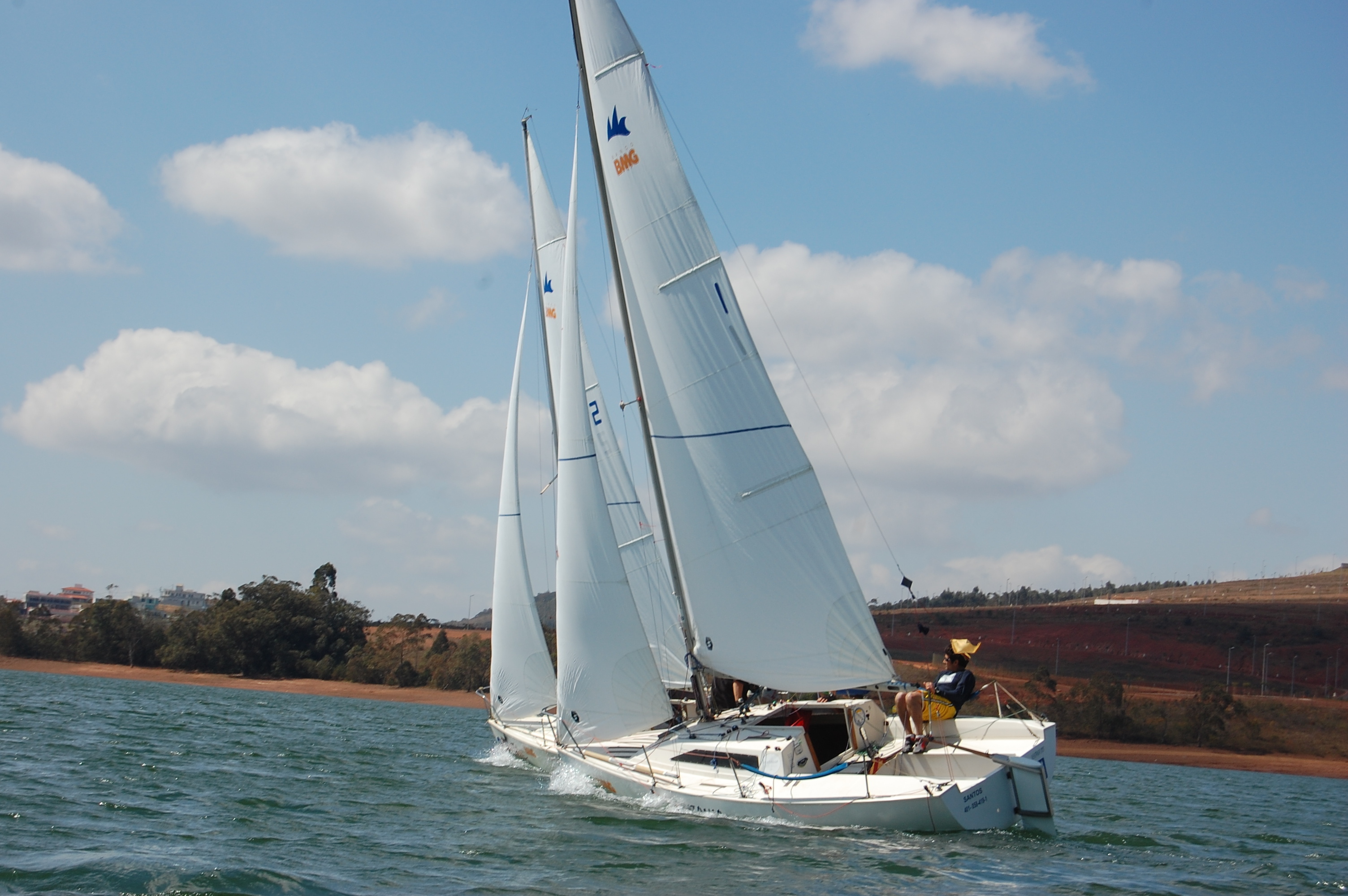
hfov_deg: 24.6
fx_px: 3086
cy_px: 448
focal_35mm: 82
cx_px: 674
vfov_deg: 16.5
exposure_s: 1/400
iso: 200
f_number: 11
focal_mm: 55
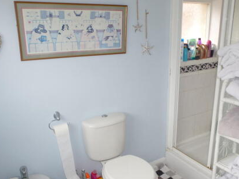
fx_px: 234
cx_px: 124
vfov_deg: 41.5
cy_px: 108
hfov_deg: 54.0
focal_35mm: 34
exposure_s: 1/60
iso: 100
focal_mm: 4.3
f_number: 3.3
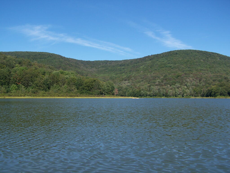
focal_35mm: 38
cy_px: 86
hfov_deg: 49.0
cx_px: 115
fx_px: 252
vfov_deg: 37.7
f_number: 4
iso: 80
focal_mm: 6.3
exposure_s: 1/800
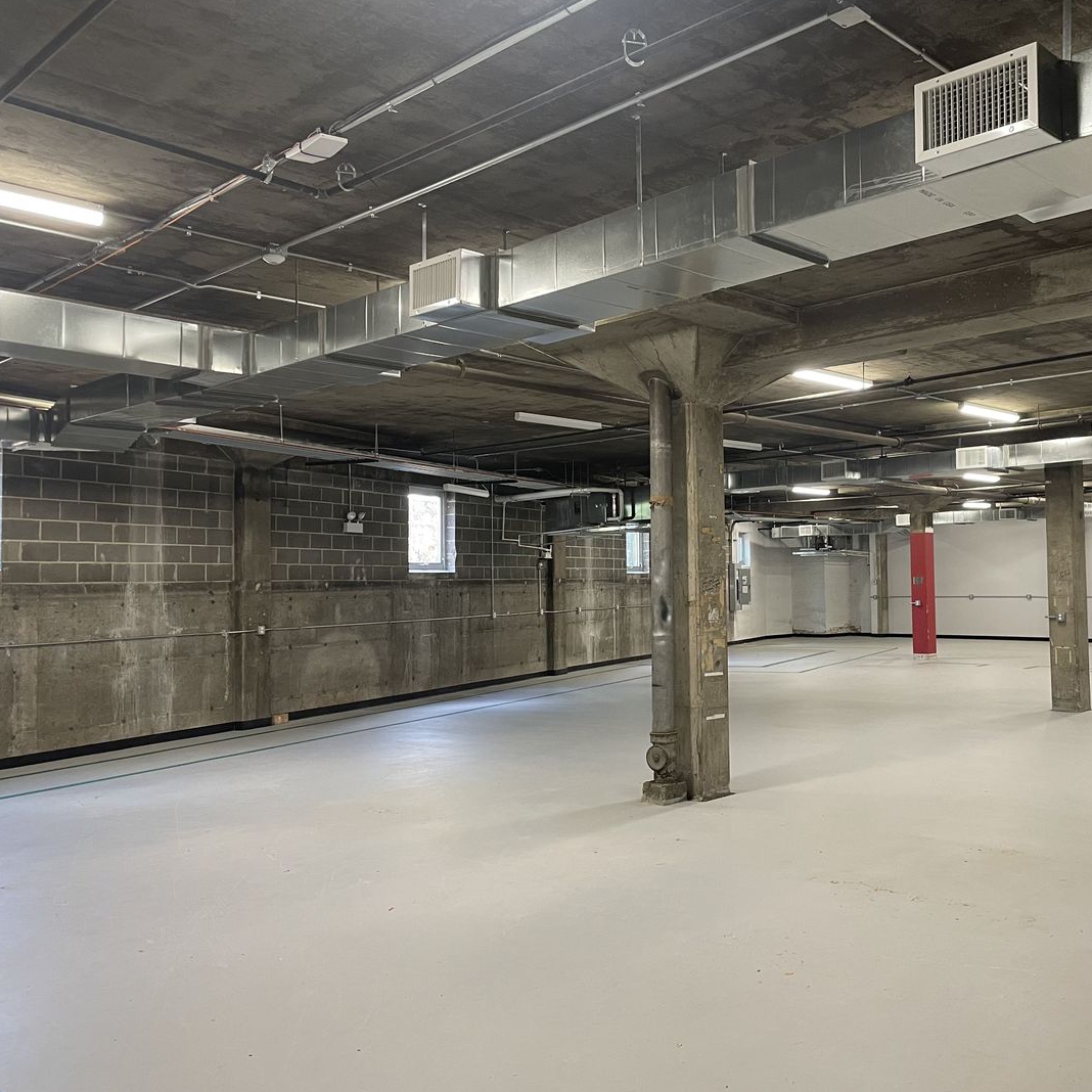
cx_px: 707
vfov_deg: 52.5
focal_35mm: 31
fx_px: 1106
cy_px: 541
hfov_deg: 51.8
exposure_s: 1/60
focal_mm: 4.2
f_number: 1.6
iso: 160
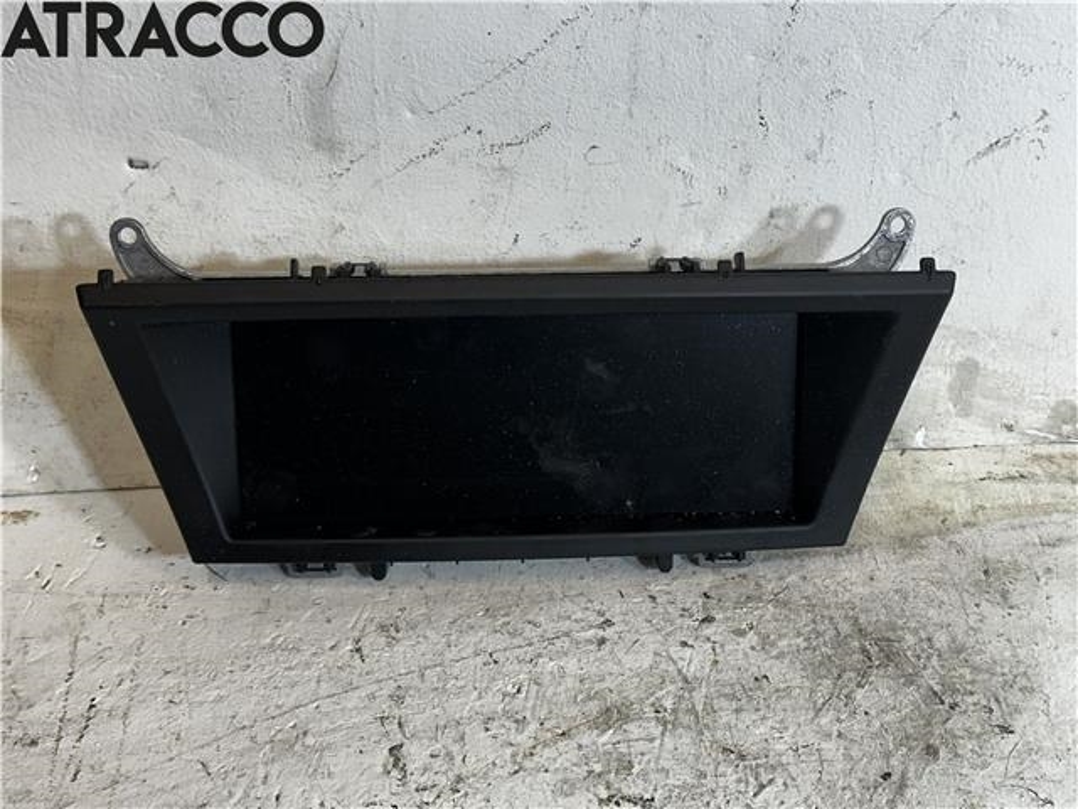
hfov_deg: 39.7
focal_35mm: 48
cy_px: 404
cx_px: 539
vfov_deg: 30.3
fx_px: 1495
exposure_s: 1/100
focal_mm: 6.86
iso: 80
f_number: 1.78
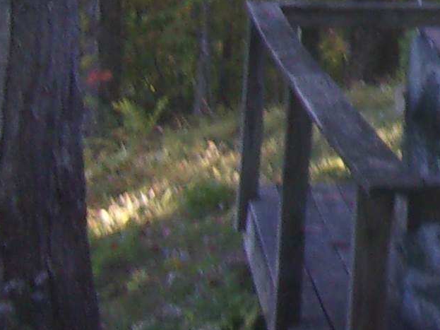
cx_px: 866
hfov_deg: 12.6
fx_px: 1754
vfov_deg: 10.0
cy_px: -330
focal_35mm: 138
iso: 80
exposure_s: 1/40
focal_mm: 5.1
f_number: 3.9
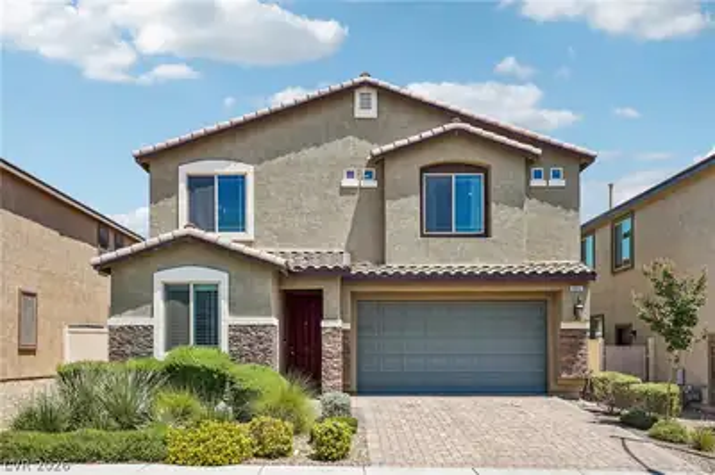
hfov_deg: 54.5
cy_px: 238
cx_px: 358
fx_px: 695
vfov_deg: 37.8
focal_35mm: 35
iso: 100
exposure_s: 1/160
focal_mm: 35
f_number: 8
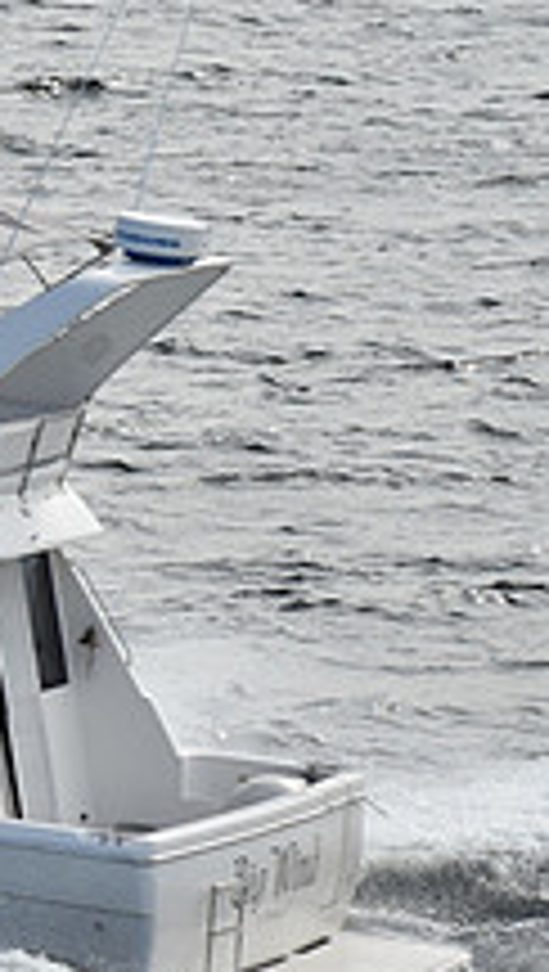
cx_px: -369
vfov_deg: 4.1
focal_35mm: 527
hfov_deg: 2.3
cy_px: 574
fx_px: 13607
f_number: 9.5
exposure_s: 1/1000
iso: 400
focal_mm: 125
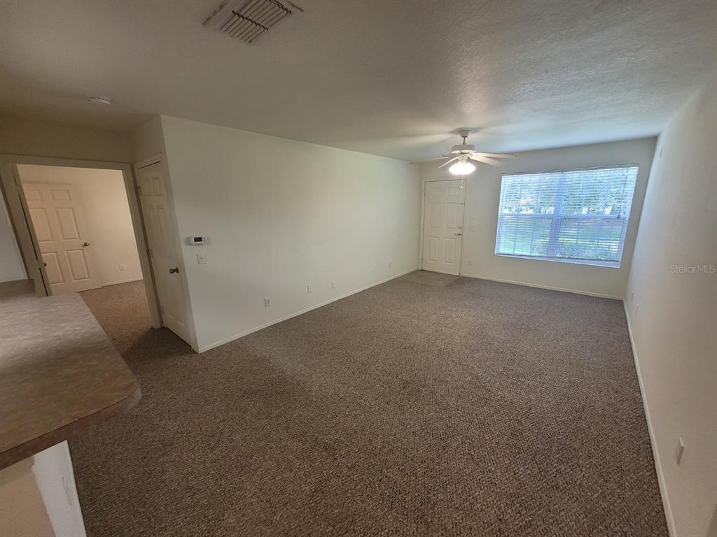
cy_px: 268
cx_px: 358
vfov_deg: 89.9
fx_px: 269
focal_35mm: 13
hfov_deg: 106.2
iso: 160
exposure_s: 1/60
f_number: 2.2
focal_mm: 1.74
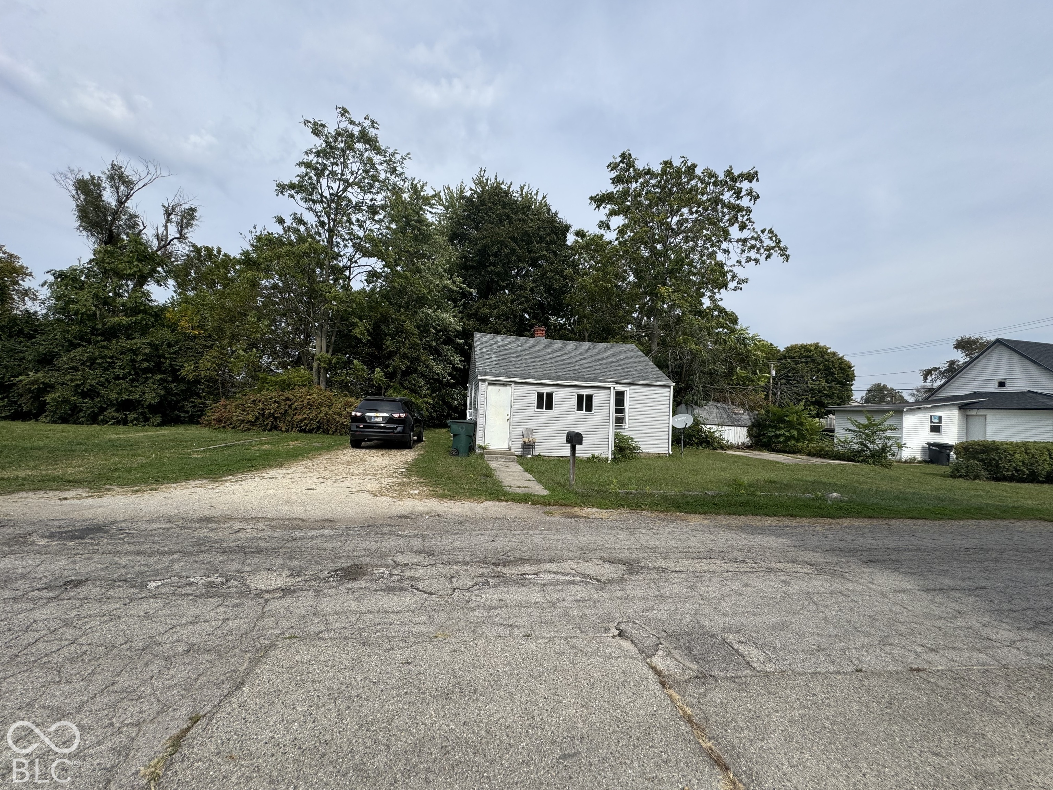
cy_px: 395
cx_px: 526
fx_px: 426
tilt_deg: +1.9
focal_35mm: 14
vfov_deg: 85.7
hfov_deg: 102.1
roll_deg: -2.0
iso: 50
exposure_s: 1/1477
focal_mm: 2.22
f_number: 2.2
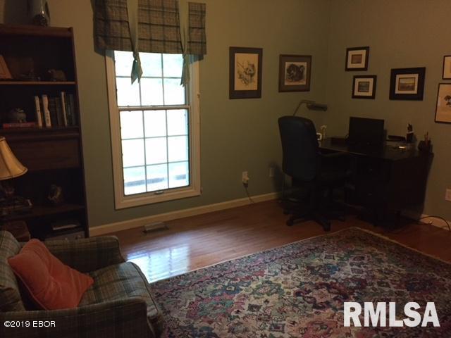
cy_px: 169
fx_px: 378
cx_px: 226
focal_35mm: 29
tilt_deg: -13.3
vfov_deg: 48.2
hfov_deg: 61.7
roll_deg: -0.8
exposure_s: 1/30
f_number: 2.2
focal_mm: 4.15
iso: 200
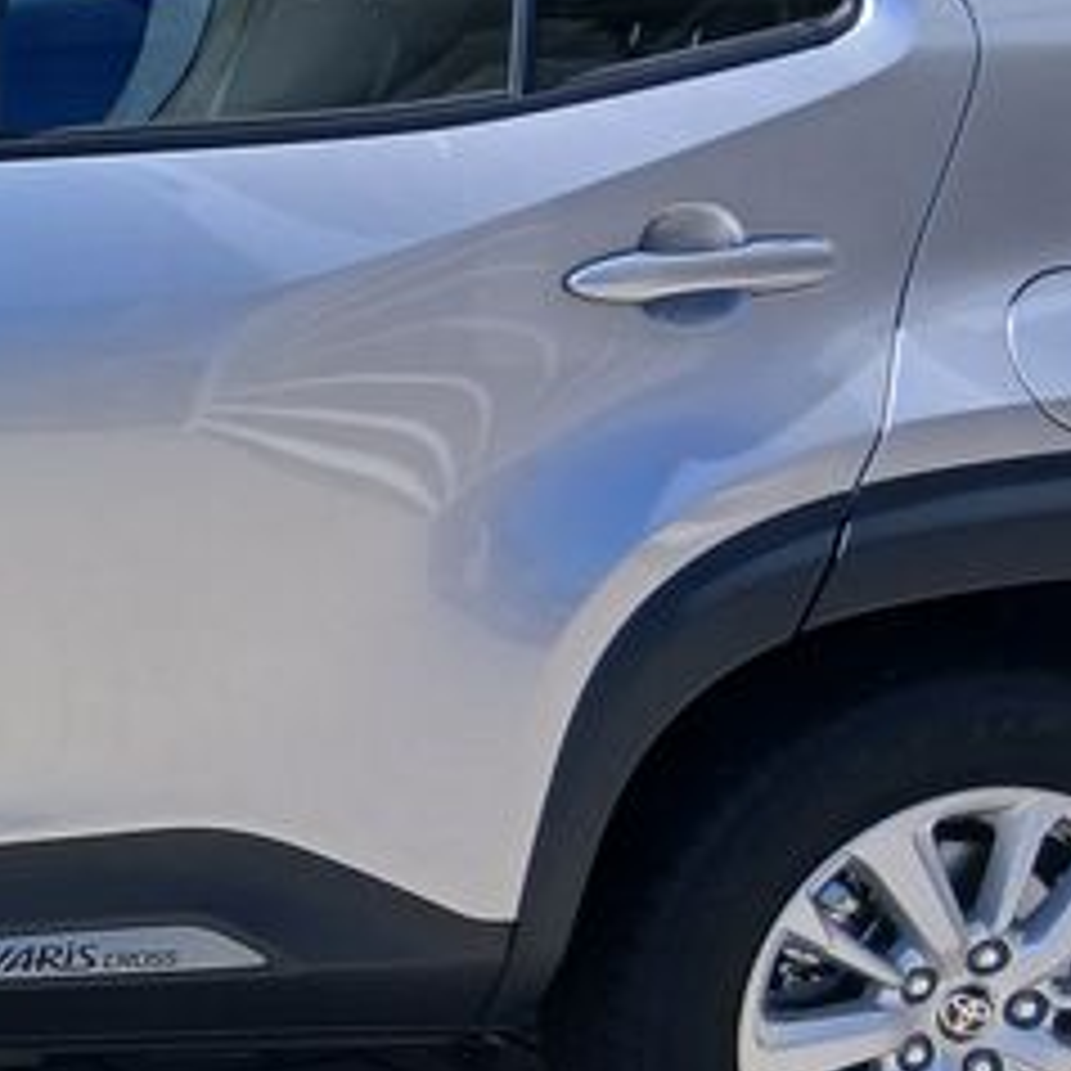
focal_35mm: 99
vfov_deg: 17.5
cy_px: 666
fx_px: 3465
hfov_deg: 15.7
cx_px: -688
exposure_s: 1/418
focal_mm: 3.98
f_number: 1.8
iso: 20
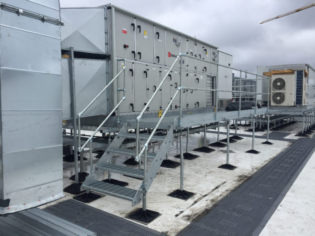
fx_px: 264
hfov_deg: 61.6
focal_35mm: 29
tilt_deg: -3.3
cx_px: 158
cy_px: 118
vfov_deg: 48.2
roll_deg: +1.4
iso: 32
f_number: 2.2
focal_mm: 4.15
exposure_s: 1/842
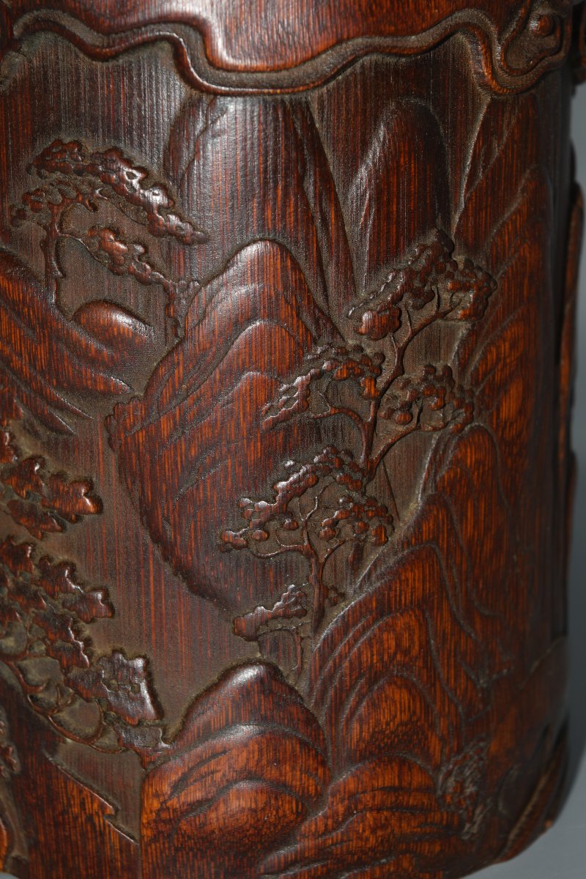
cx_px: 293
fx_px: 2014
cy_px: 440
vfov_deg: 24.6
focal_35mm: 82
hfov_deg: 16.6
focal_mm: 55
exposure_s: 1/60
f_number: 8
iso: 100
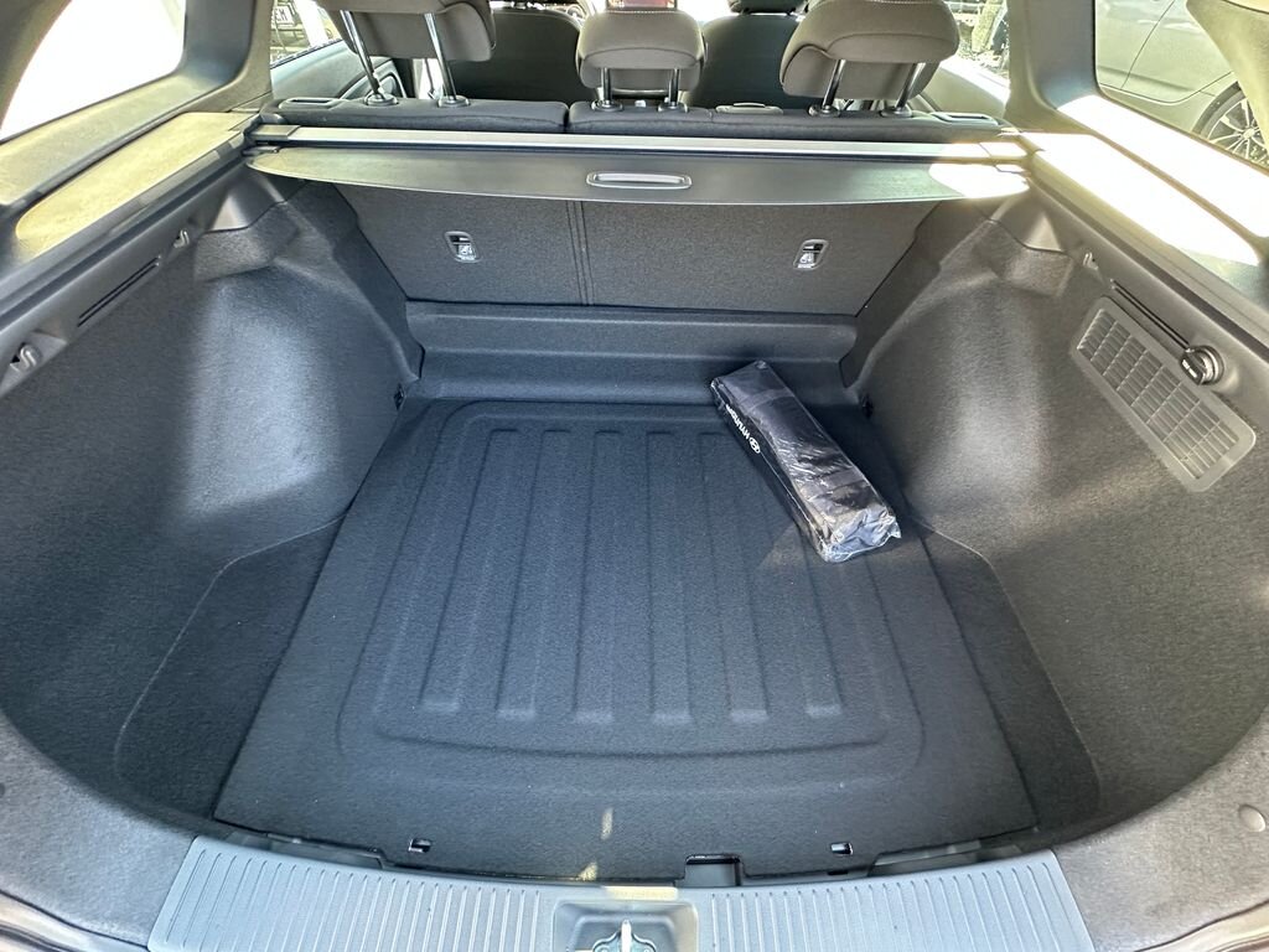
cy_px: 476
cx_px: 634
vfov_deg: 85.7
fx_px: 513
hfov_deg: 102.1
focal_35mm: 14
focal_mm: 2.22
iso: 500
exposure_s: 1/60
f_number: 2.2
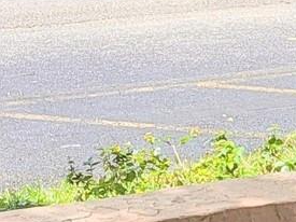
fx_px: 1530
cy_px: -170
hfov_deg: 11.0
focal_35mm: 179
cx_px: 51
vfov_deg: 8.0
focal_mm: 6.7
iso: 16
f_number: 1.8
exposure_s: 1/434
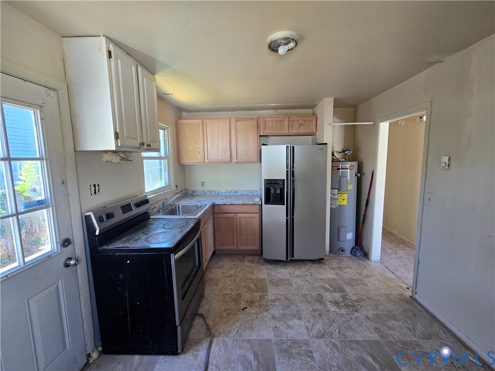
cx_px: 248
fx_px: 186
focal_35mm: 13
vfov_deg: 89.9
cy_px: 186
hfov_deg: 106.2
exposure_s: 1/60
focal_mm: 2.2
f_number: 2.2
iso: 100
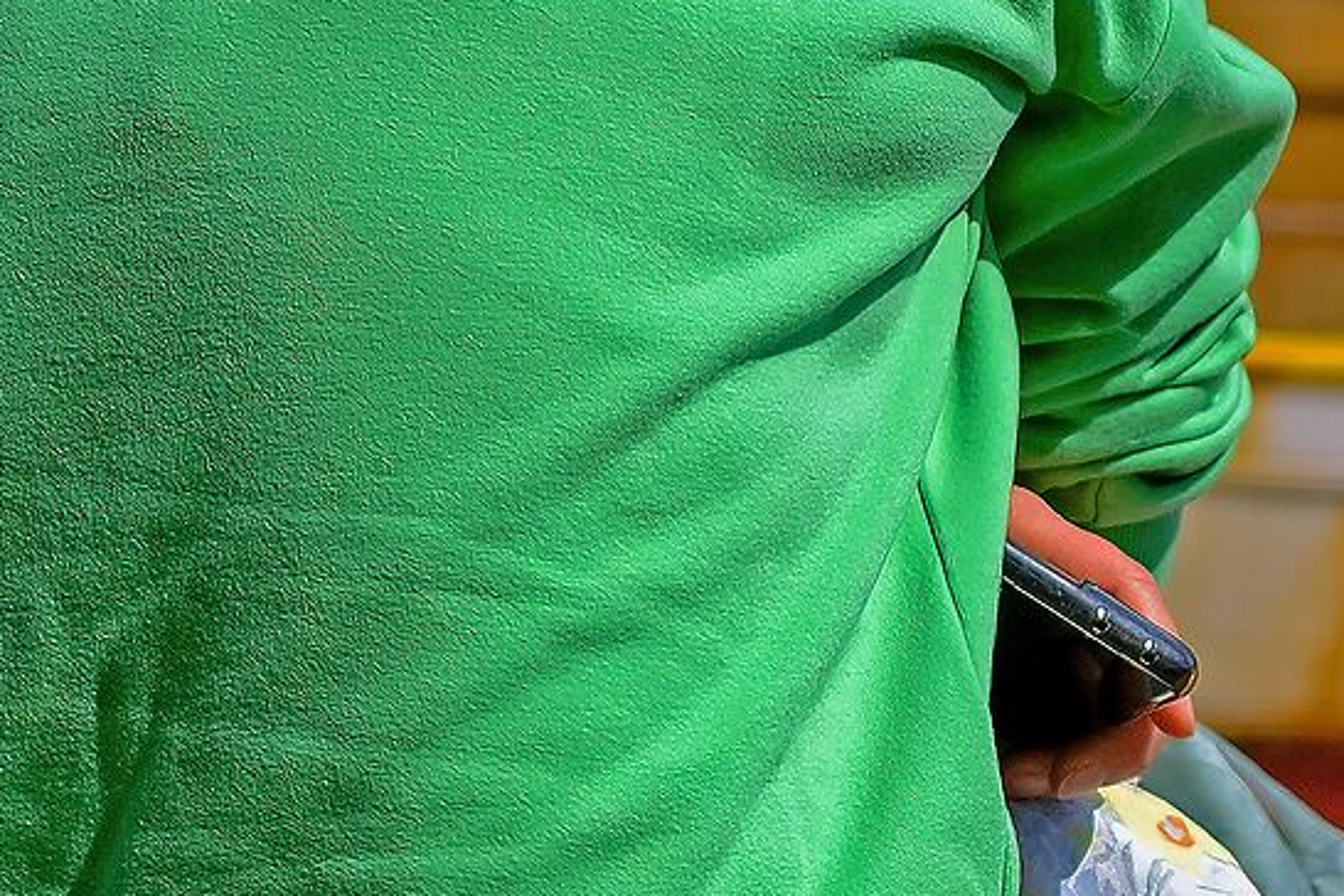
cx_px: 251
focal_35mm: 365
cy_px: -778
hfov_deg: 5.6
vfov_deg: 3.7
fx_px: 13626
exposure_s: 1/2400
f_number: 3.5
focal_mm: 55
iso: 160
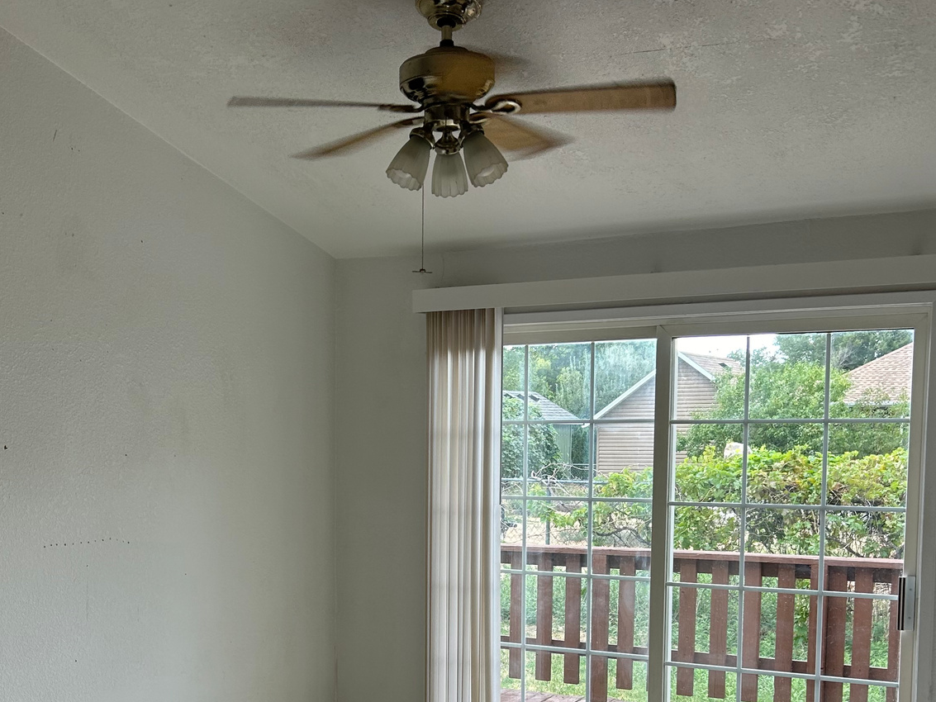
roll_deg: +0.0
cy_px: 532
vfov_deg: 30.3
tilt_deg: -5.8
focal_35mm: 47
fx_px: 1271
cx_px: 319
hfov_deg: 40.0
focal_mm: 5.7
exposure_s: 1/121
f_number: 1.5
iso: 40
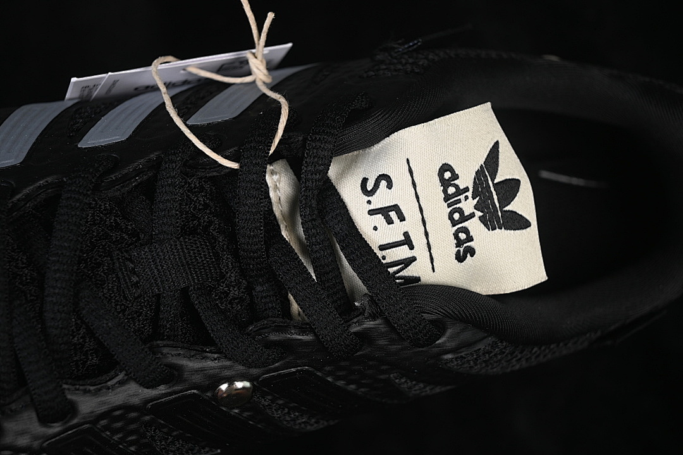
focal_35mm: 75
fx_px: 1423
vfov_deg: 18.2
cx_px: 342
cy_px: 228
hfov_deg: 27.0
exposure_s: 1/50
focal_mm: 50
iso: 160
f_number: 6.3
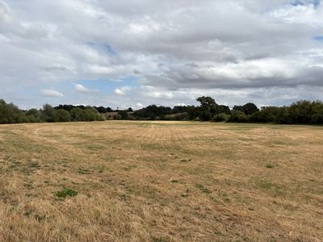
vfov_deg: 53.1
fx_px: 243
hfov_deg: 67.3
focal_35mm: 26
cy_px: 121
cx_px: 162
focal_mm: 5.96
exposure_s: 1/5814
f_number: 1.6
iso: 50
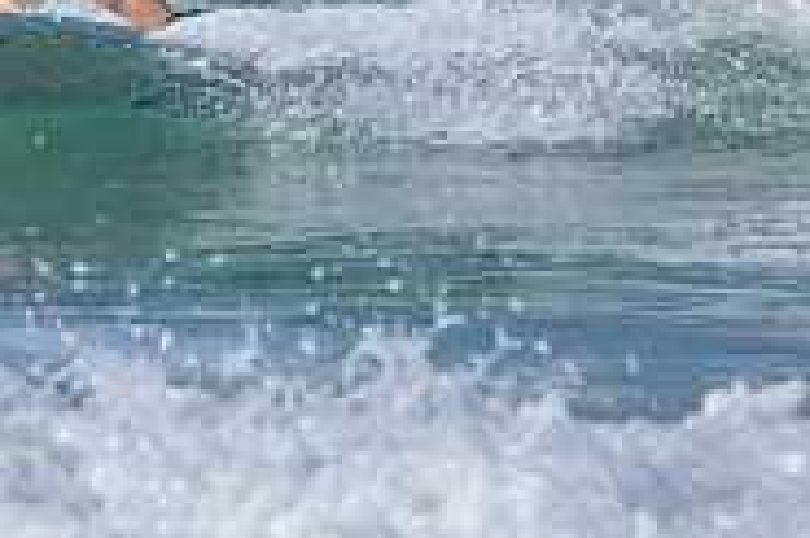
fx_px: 76925
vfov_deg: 0.4
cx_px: -214
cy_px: -356
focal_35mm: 3422
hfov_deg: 0.6
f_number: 11
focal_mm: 800
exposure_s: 1/2000
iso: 1000
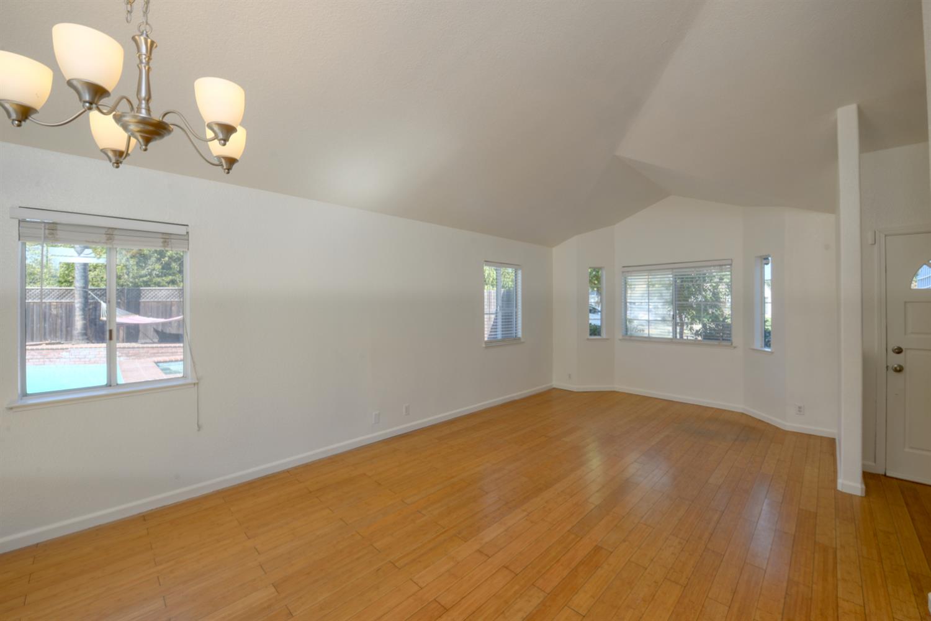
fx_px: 362
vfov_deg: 81.2
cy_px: 310
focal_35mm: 14
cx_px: 466
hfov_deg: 104.3
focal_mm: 14
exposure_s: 1/80
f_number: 10
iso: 400
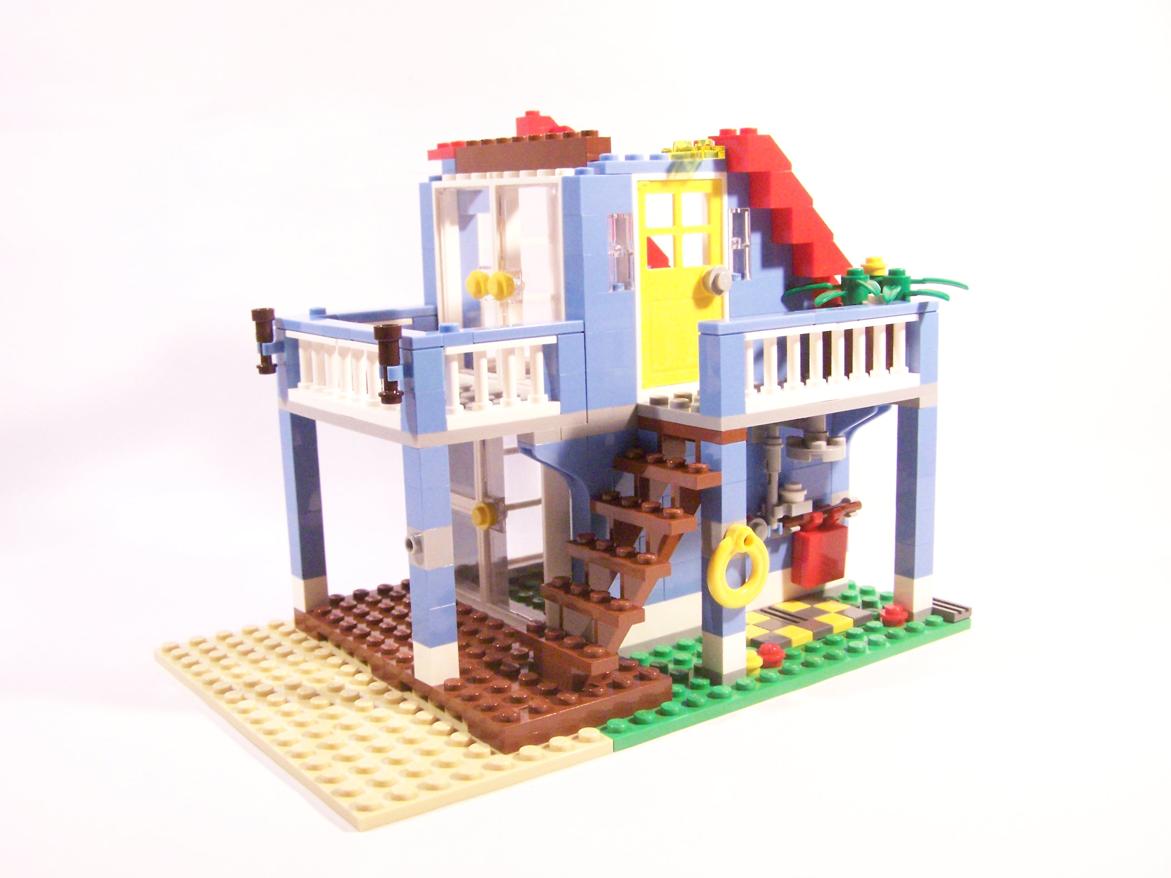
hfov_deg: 49.0
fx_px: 1285
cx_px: 586
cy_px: 439
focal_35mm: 38
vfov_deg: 37.7
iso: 400
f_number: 3.6
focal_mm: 6.3
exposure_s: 1/30
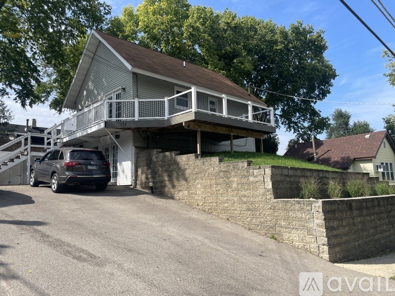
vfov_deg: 53.0
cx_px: 198
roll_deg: +2.0
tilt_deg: +9.0
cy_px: 148
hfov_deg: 67.3
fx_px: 297
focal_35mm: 26
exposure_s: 1/2959
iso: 50
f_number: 1.6
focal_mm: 4.2
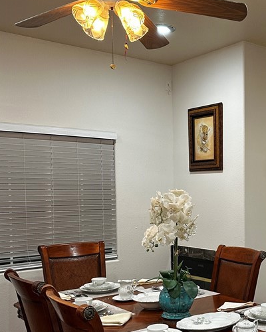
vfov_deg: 38.5
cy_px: 213
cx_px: 240
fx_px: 472
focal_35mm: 48
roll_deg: -0.2
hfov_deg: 30.1
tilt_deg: -1.9
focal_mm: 6.86
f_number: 1.78
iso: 160
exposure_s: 1/60
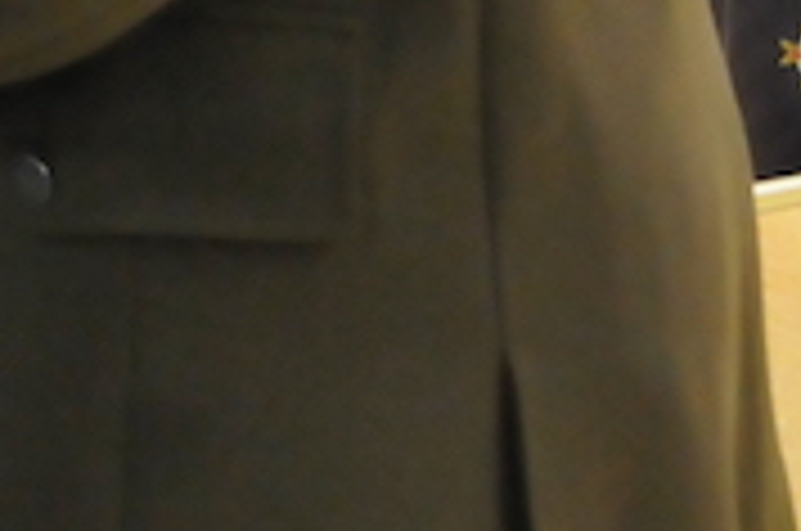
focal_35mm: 237
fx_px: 5264
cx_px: -1314
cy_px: -997
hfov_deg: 7.9
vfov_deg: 5.5
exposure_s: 1/40
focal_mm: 26
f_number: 5.6
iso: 2500
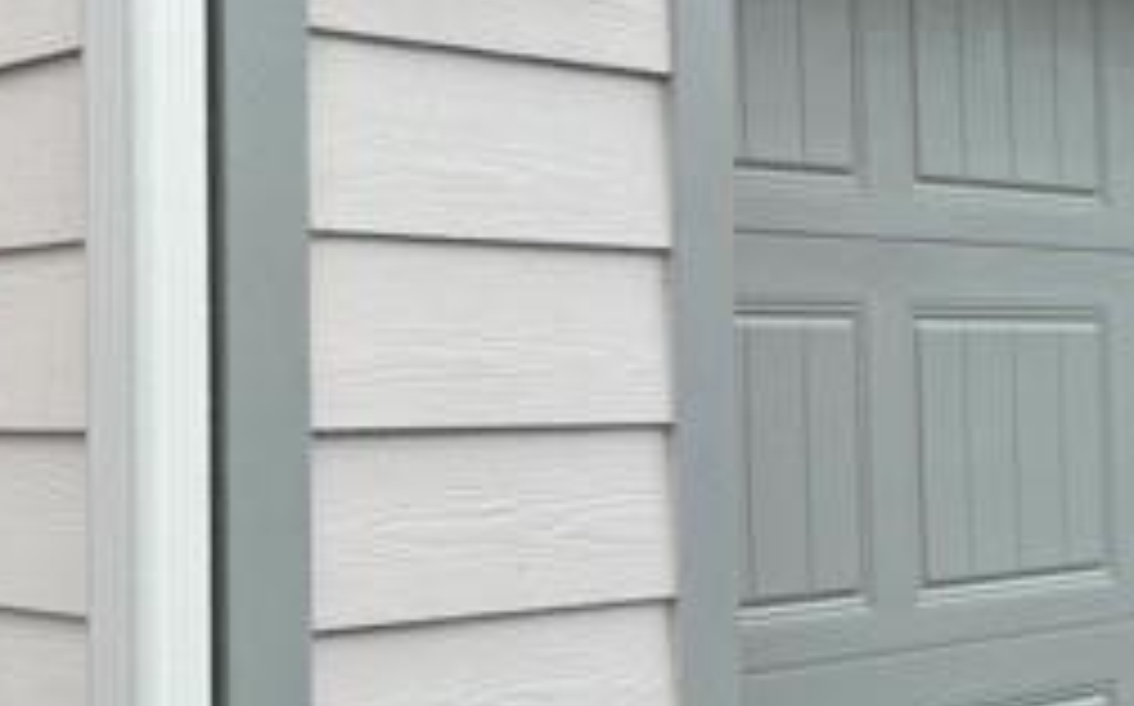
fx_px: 2161
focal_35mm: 70
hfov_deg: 29.0
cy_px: 391
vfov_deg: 18.6
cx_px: 302
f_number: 1.5
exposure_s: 1/674
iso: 50
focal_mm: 5.7
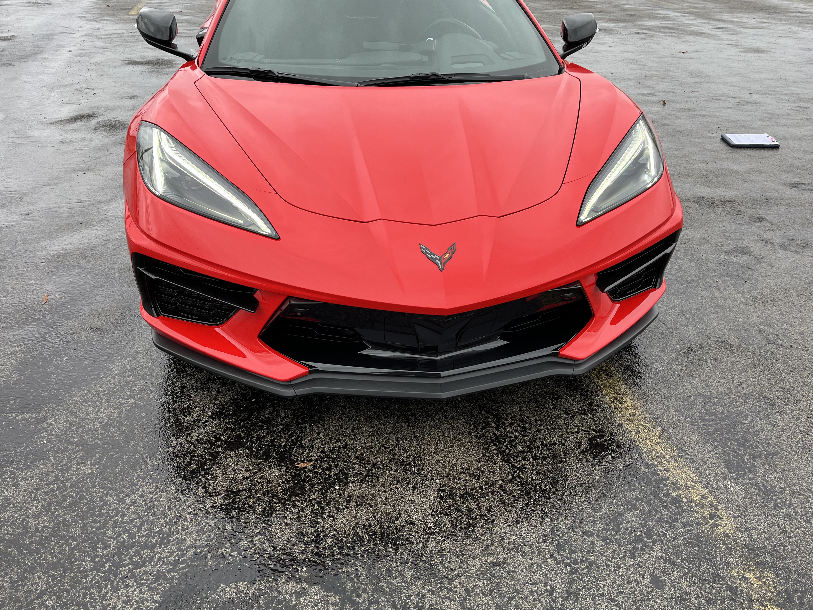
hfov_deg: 61.6
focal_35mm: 29
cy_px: 284
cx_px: 424
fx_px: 681
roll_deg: -2.1
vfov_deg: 48.2
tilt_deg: -24.7
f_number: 1.6
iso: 40
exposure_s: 1/181
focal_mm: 5.1
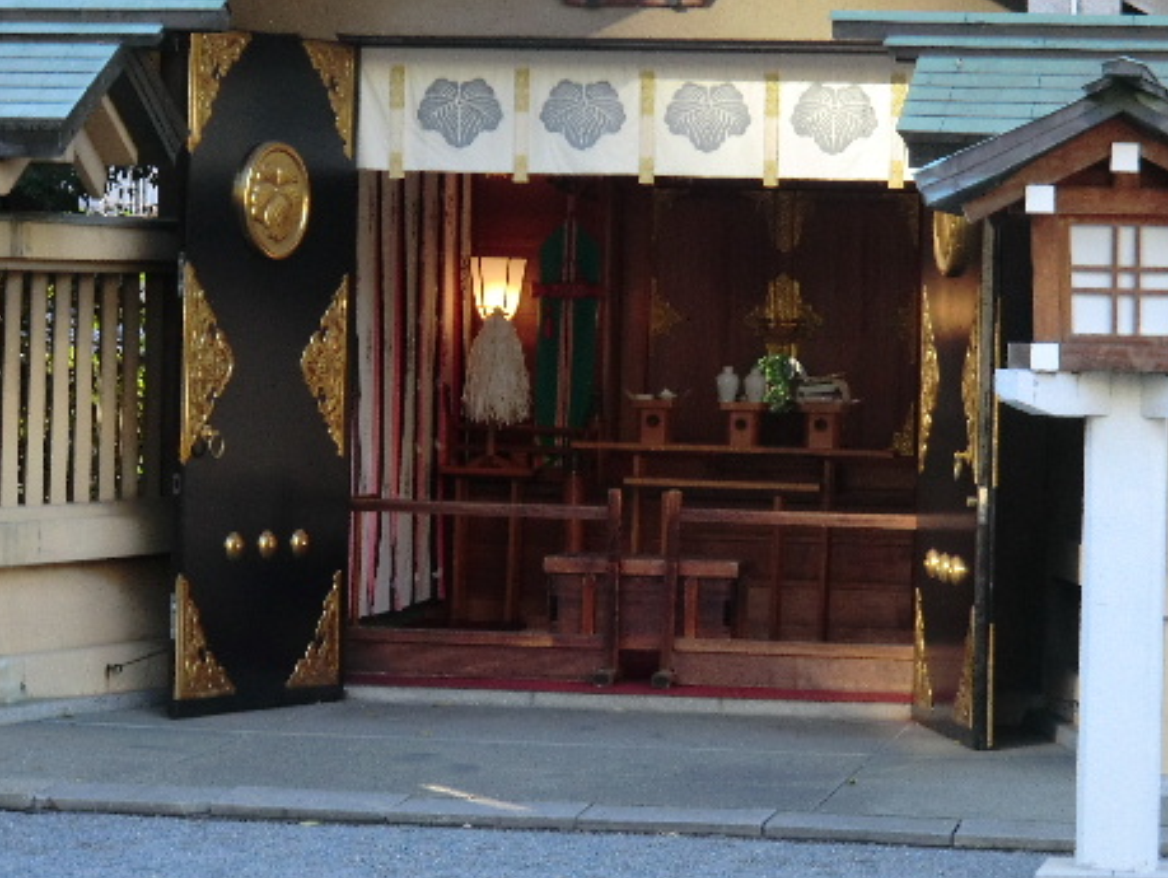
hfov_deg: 15.9
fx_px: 4187
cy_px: 344
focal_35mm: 124
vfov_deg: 12.0
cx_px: 710
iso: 200
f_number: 4.8
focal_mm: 16
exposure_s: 1/60
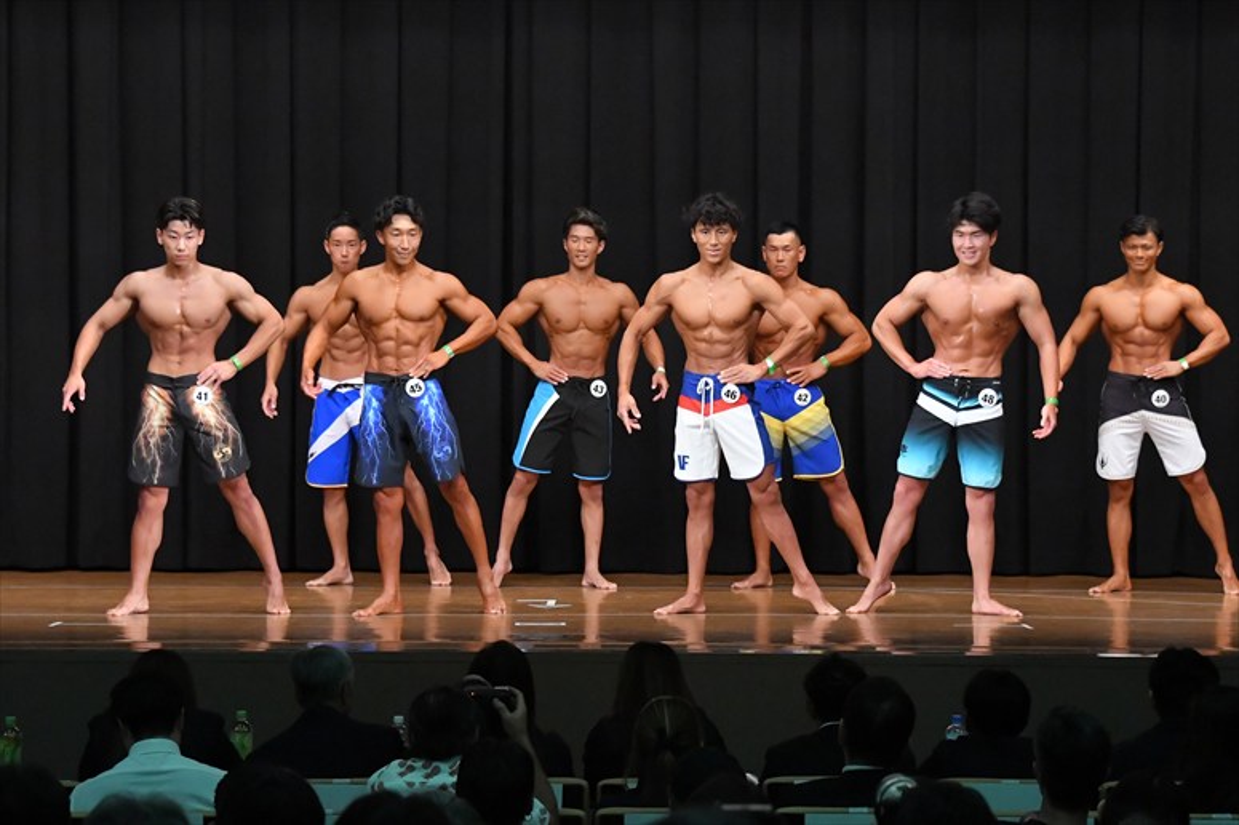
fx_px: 4644
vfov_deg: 10.2
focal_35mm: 135
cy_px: 412
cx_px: 620
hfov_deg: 15.2
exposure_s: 1/400
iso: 8000
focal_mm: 90
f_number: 5.6
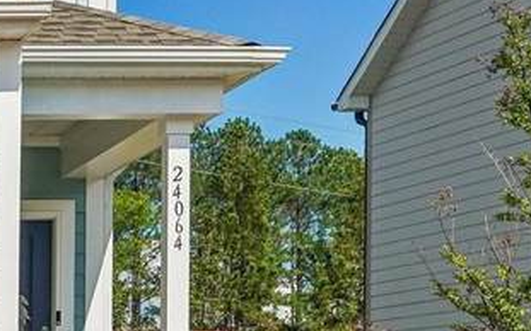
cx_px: -326
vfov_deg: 10.3
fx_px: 1822
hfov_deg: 15.0
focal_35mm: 126
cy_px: -30
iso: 100
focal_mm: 20
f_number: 8
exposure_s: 1/350
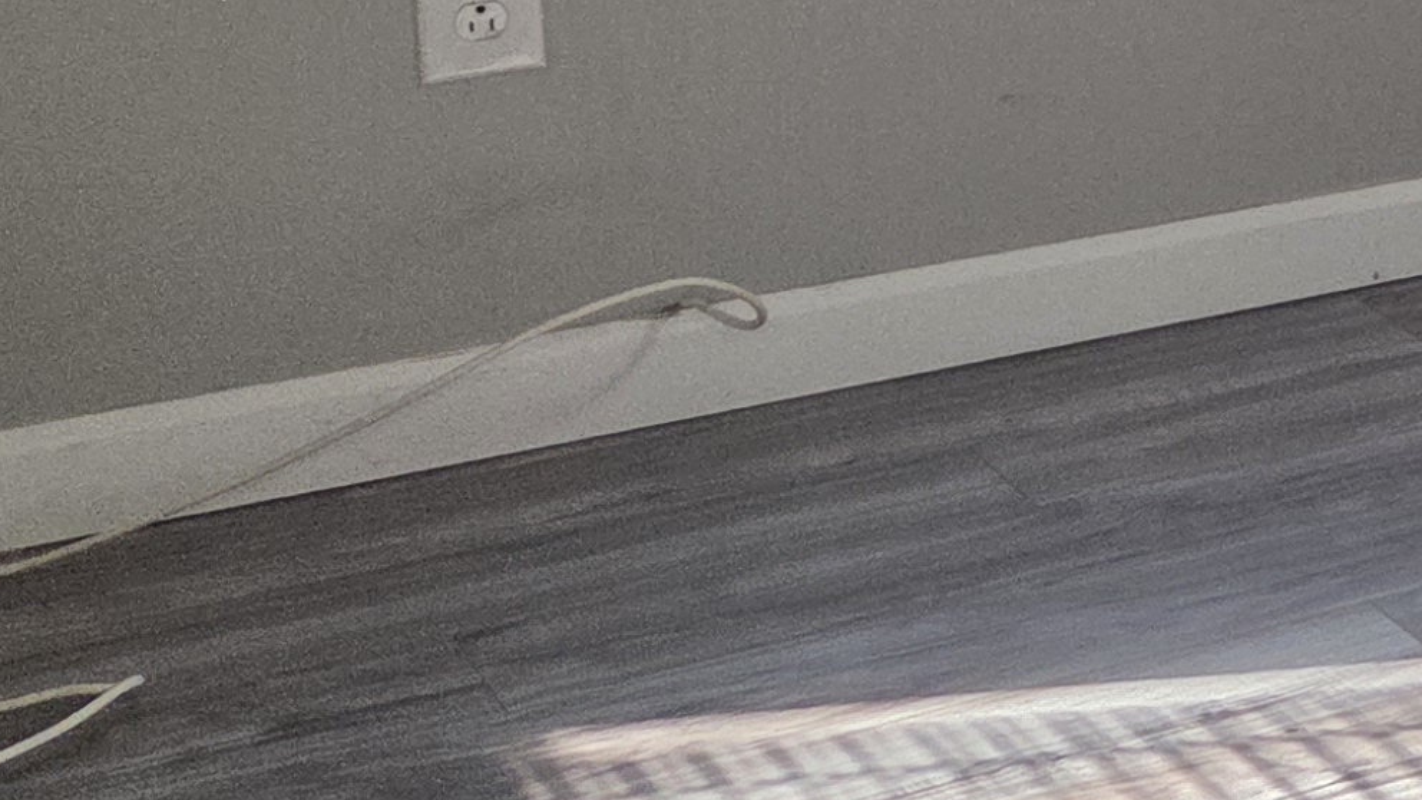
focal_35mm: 101
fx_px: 3808
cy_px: -443
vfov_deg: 11.4
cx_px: 2729
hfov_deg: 16.7
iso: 320
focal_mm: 5.4
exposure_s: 1/120
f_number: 1.8
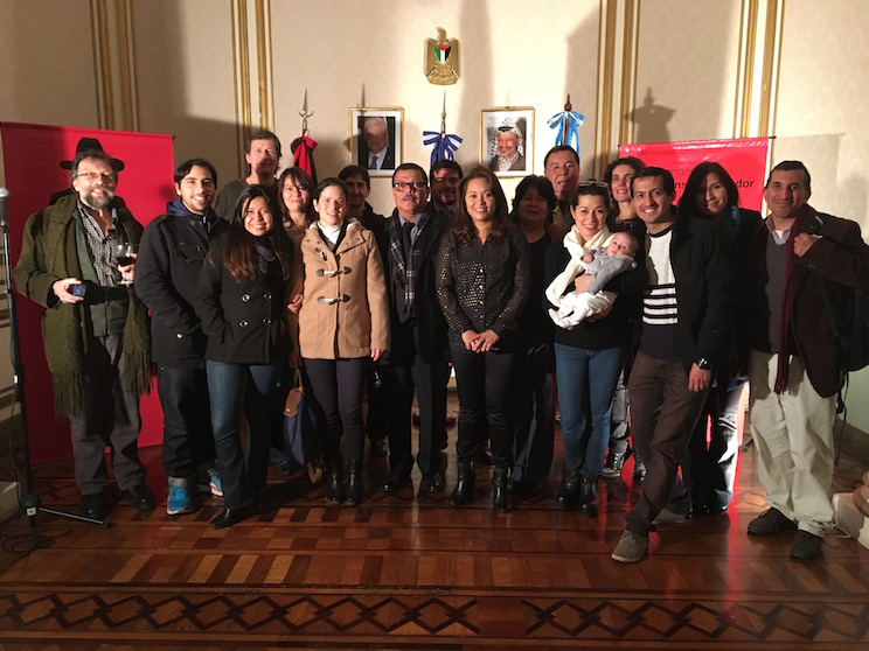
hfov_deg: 61.7
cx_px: 434
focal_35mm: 29
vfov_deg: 48.2
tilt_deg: -8.2
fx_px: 728
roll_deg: -0.4
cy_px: 326
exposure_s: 1/33
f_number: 2.2
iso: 200
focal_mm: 4.15
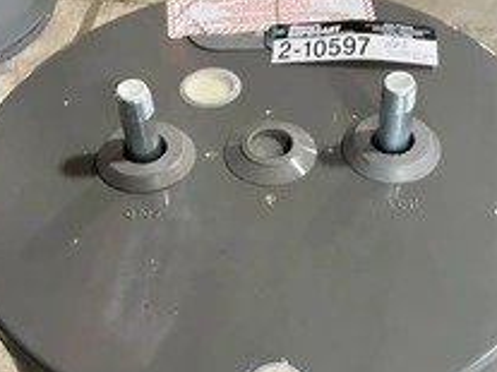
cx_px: 293
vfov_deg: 25.9
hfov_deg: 34.3
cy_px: 254
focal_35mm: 56
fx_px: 804
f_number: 1.8
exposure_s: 1/60
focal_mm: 3
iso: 160
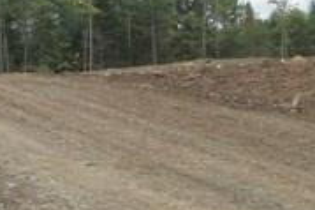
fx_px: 1040
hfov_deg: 16.4
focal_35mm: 119
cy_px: 34
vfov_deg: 11.4
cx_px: -76
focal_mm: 5.7
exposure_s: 1/320
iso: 200
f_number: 8.8
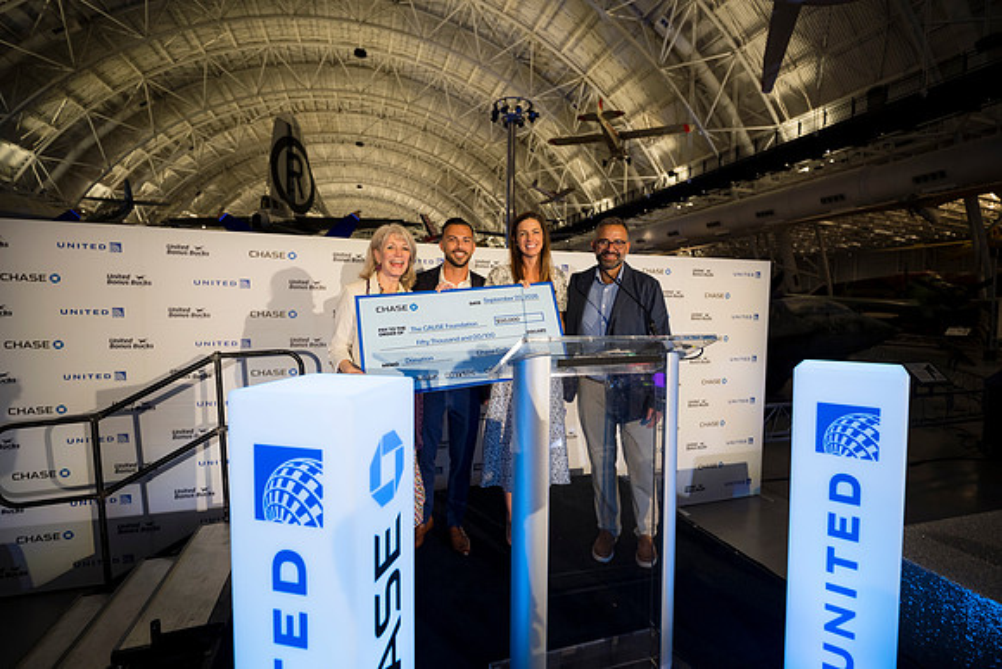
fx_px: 445
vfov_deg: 73.8
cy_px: 334
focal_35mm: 16
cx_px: 501
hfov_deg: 96.7
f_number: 2.2
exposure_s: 1/80
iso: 180
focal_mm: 16
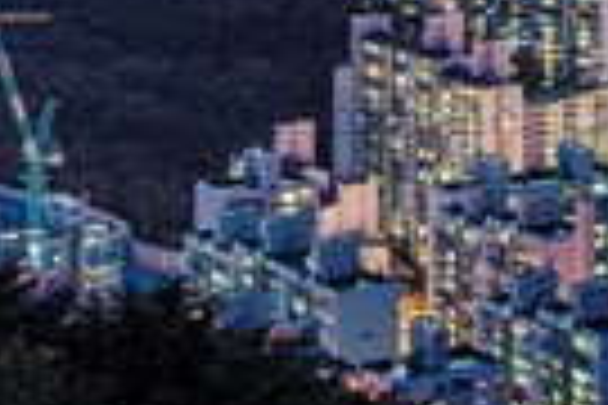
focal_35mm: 156
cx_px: 829
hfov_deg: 12.7
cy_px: -392
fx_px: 2634
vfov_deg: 8.4
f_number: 6.3
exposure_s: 1.6
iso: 100
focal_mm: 35
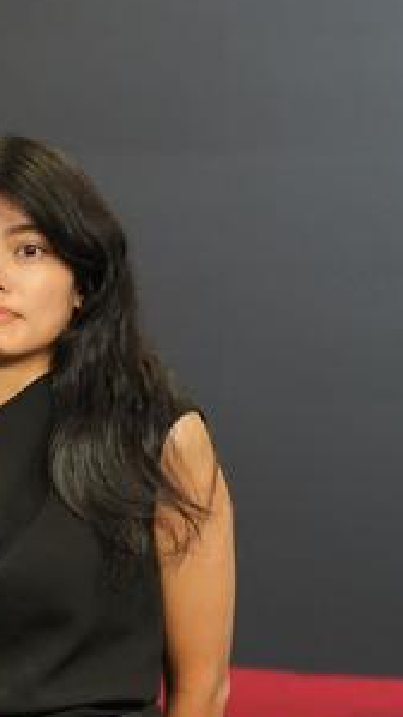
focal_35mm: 387
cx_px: -684
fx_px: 7358
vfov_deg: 5.6
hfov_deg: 3.1
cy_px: 495
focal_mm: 108
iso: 1600
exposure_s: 1/250
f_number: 2.8
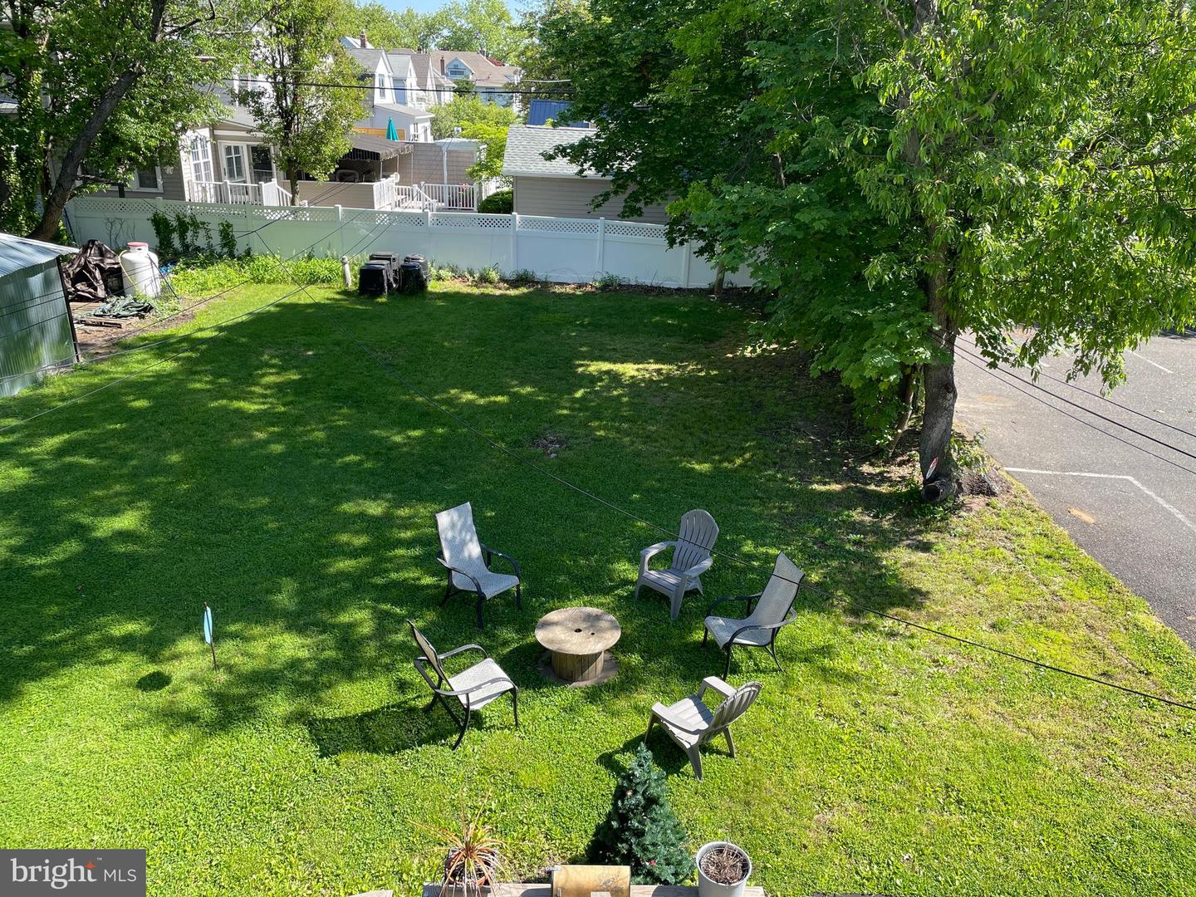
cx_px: 598
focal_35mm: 26
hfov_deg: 67.3
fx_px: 898
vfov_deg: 53.1
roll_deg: -1.1
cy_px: 448
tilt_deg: -21.1
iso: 32
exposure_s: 1/626
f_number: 1.6
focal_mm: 4.2
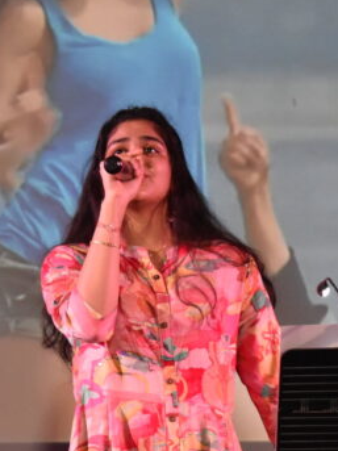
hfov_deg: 8.8
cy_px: 204
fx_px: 2189
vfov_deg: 11.8
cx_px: 158
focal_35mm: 168
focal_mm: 52
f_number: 5.6
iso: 2200
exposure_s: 1/60
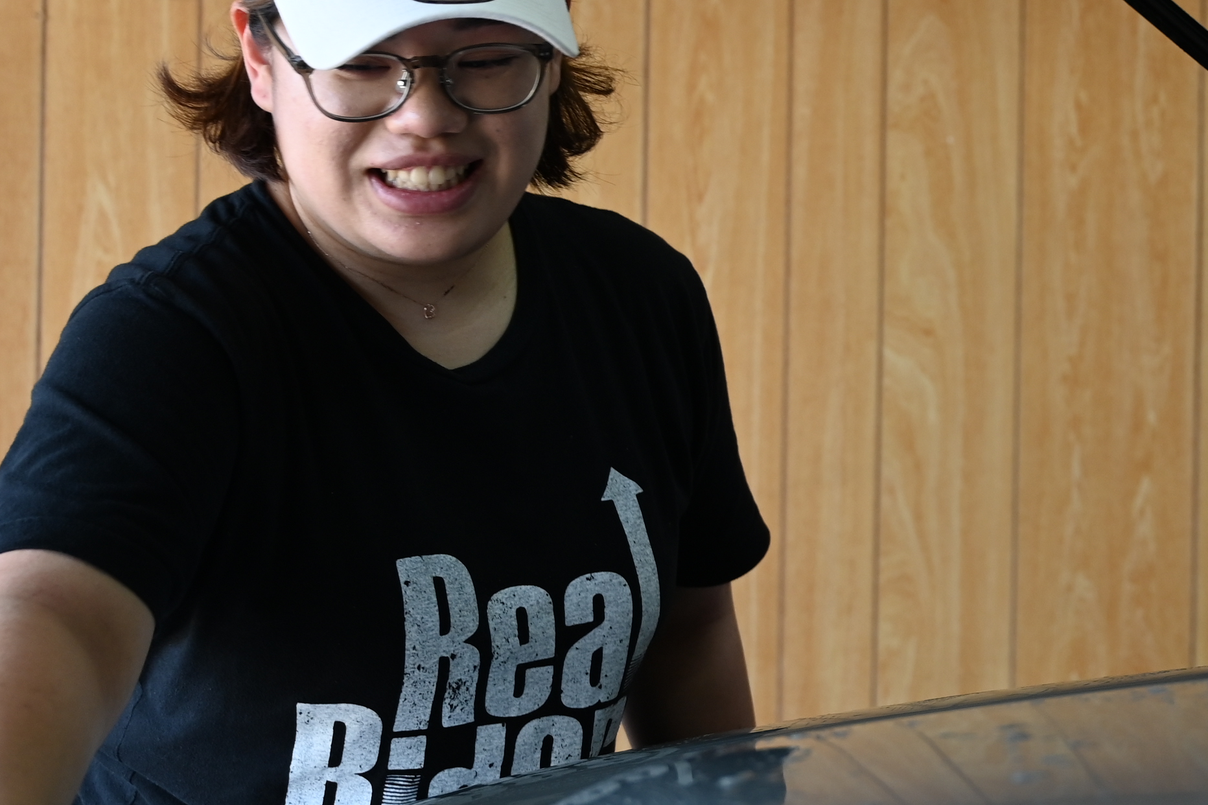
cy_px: 428
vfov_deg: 13.4
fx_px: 3422
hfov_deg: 19.6
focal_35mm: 102
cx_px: 1145
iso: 400
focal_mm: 42
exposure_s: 1/125
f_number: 4
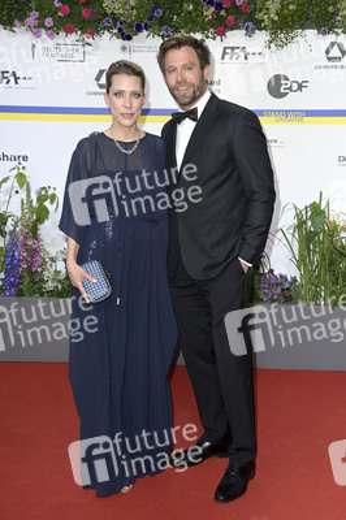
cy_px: 260
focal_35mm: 48
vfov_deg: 41.1
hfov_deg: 28.0
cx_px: 173
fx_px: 693
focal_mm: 48
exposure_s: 1/250
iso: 640
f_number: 6.3
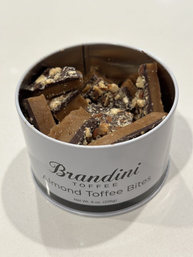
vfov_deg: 39.7
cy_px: 128
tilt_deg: -45.9
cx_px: 96
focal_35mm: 48
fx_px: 357
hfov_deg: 30.3
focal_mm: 6.86
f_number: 1.78
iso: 160
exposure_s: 1/60
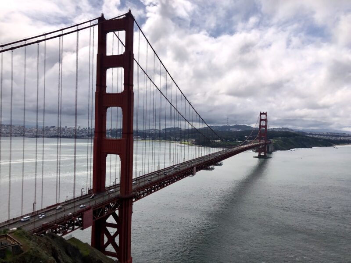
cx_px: 176
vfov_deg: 49.7
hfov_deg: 63.4
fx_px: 284
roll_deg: -0.5
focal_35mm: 28
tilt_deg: -2.0
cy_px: 132
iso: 25
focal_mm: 3.99
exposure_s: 1/6944
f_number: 1.8
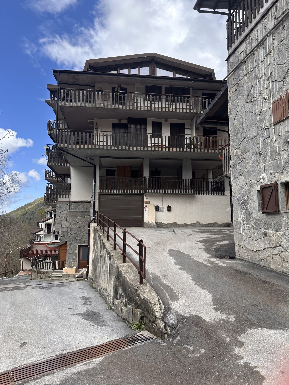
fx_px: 267
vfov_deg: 71.6
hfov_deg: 56.8
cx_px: 144
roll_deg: -1.3
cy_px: 192
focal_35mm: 24
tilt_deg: +7.7
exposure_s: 1/1845
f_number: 1.78
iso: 80
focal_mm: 6.86
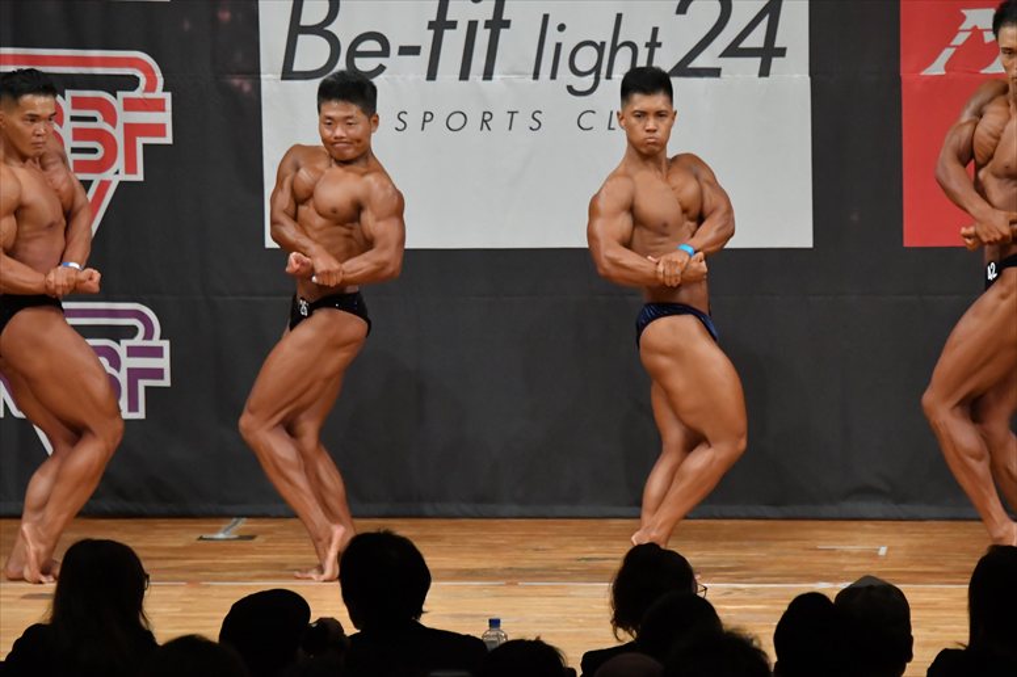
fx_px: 7624
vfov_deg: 5.1
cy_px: 338
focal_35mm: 270
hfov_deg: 7.6
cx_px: 508
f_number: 5.6
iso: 7200
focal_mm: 180
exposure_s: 1/400
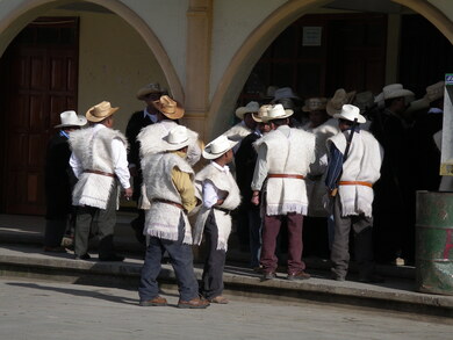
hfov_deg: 10.6
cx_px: 226
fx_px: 2449
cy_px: 170
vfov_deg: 8.0
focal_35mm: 187
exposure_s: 1/400
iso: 80
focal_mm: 39
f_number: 6.5
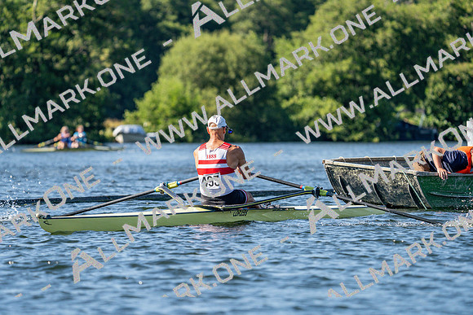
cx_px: 236
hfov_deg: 6.3
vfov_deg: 4.2
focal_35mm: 329
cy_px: 158
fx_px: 4324
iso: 400
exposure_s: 1/1600
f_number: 6.3
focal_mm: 329
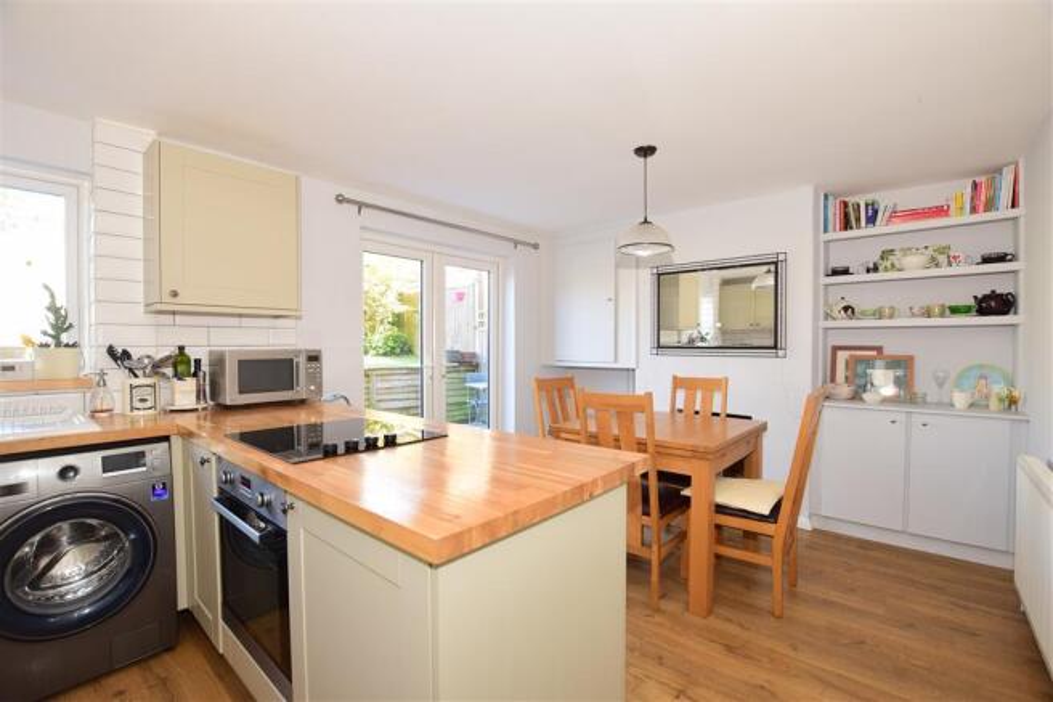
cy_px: 351
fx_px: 439
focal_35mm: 15
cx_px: 526
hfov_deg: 100.4
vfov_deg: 77.3
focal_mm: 10
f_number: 5.6
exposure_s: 1/40
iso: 400
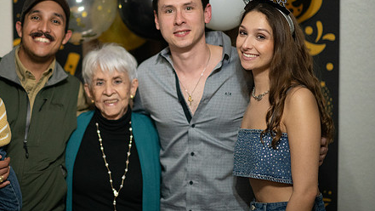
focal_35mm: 117
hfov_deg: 18.3
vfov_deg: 10.3
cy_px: 65
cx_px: 133
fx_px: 1163
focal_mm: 85
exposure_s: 1/640
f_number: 1.4
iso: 5600
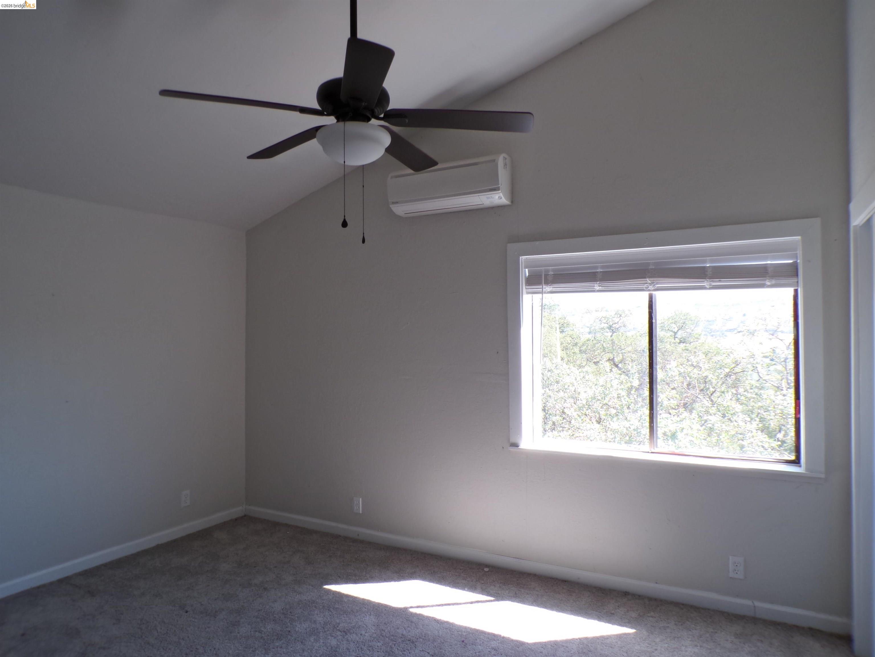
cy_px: 328
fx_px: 607
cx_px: 438
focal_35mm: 24
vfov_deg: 56.8
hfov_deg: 71.6
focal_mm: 4.3
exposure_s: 1/60
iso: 100
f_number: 4.4
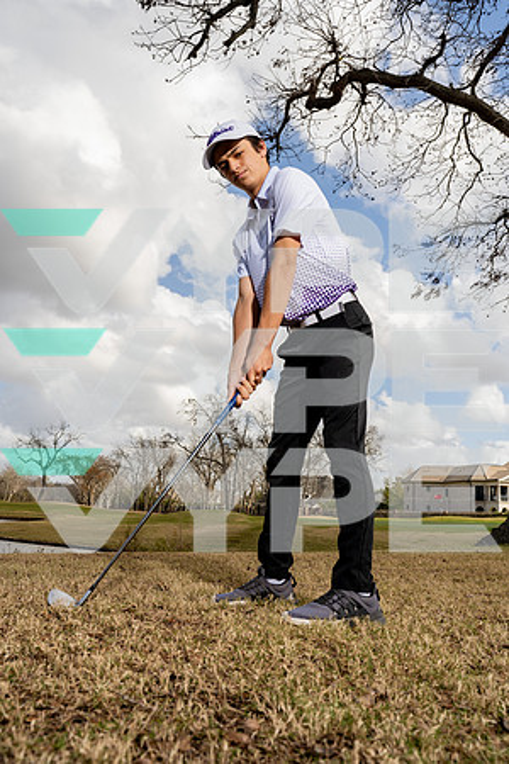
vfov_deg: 63.7
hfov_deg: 45.0
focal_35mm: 29
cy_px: 382
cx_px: 254
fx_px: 615
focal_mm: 29
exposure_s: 1/250
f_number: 8
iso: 100
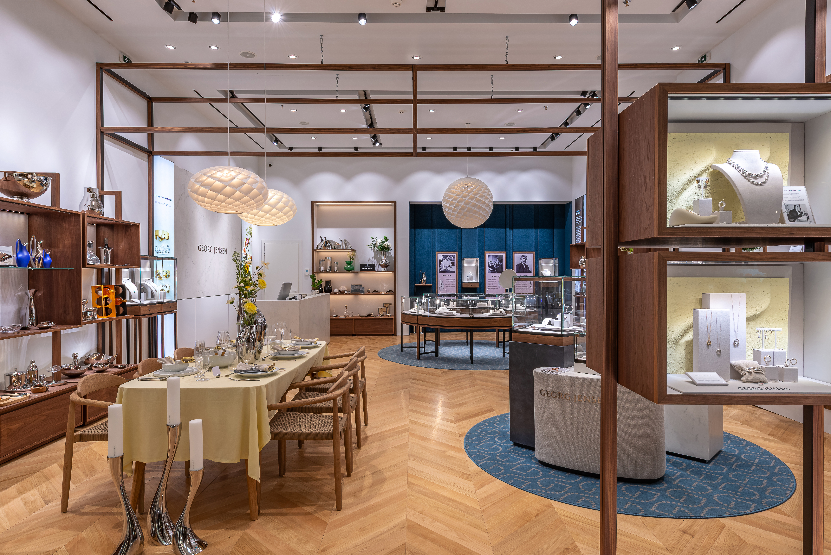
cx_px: 416
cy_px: 278
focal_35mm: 22
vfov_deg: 57.3
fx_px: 508
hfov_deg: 78.6
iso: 100
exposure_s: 1/80
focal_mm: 22
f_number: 11
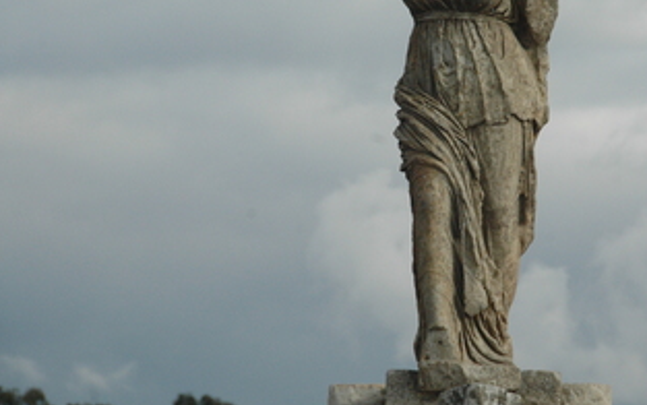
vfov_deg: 4.7
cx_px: 451
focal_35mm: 279
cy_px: 147
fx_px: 4922
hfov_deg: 7.5
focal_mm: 130
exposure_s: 1/1600
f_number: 10
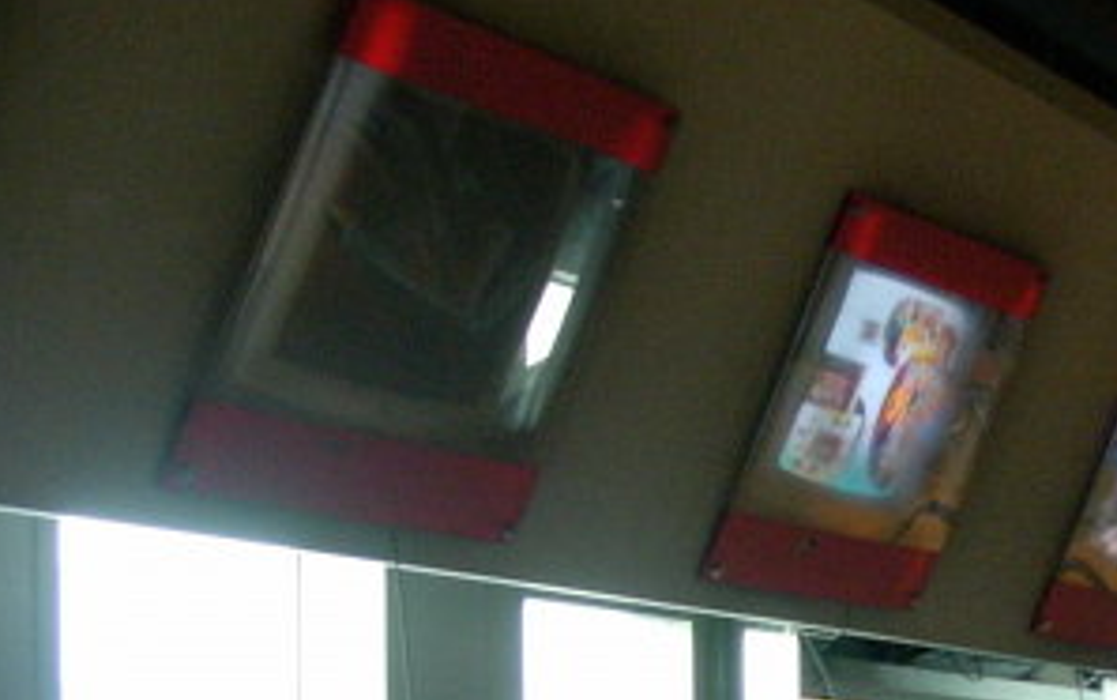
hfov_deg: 19.2
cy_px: 960
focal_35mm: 102
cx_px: 1333
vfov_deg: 12.4
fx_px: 3107
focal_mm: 7.8
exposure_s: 1/20.1
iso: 200
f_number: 2.8
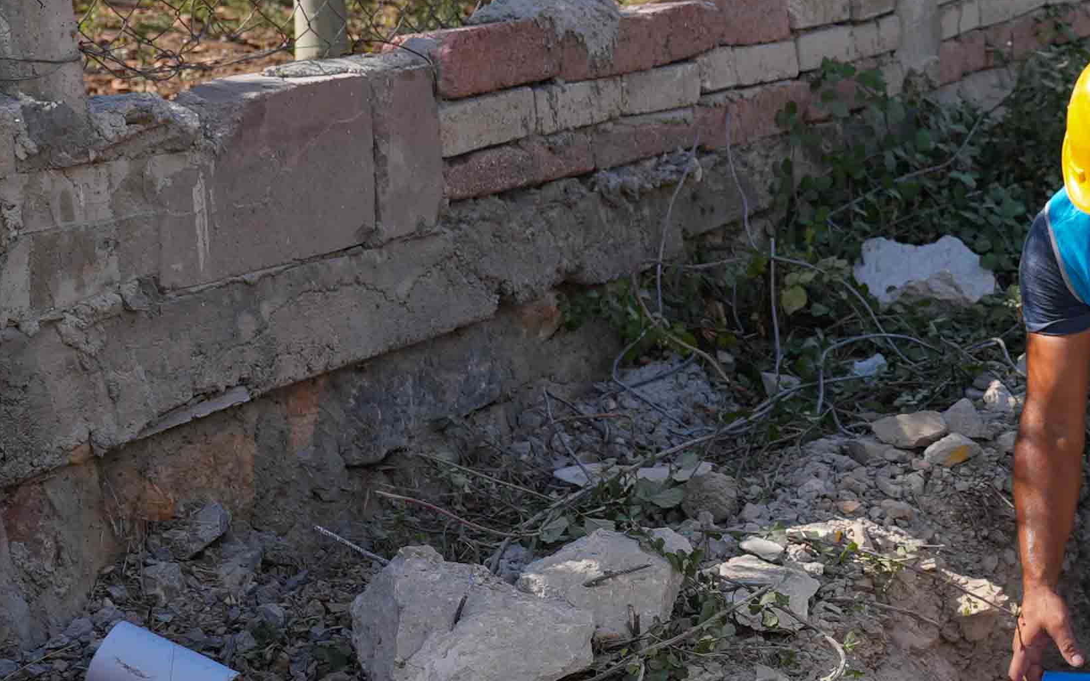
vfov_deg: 15.4
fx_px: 2525
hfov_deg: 22.7
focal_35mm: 85
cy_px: 322
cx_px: 1256
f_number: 4.5
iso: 80
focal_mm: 32
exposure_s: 1/320
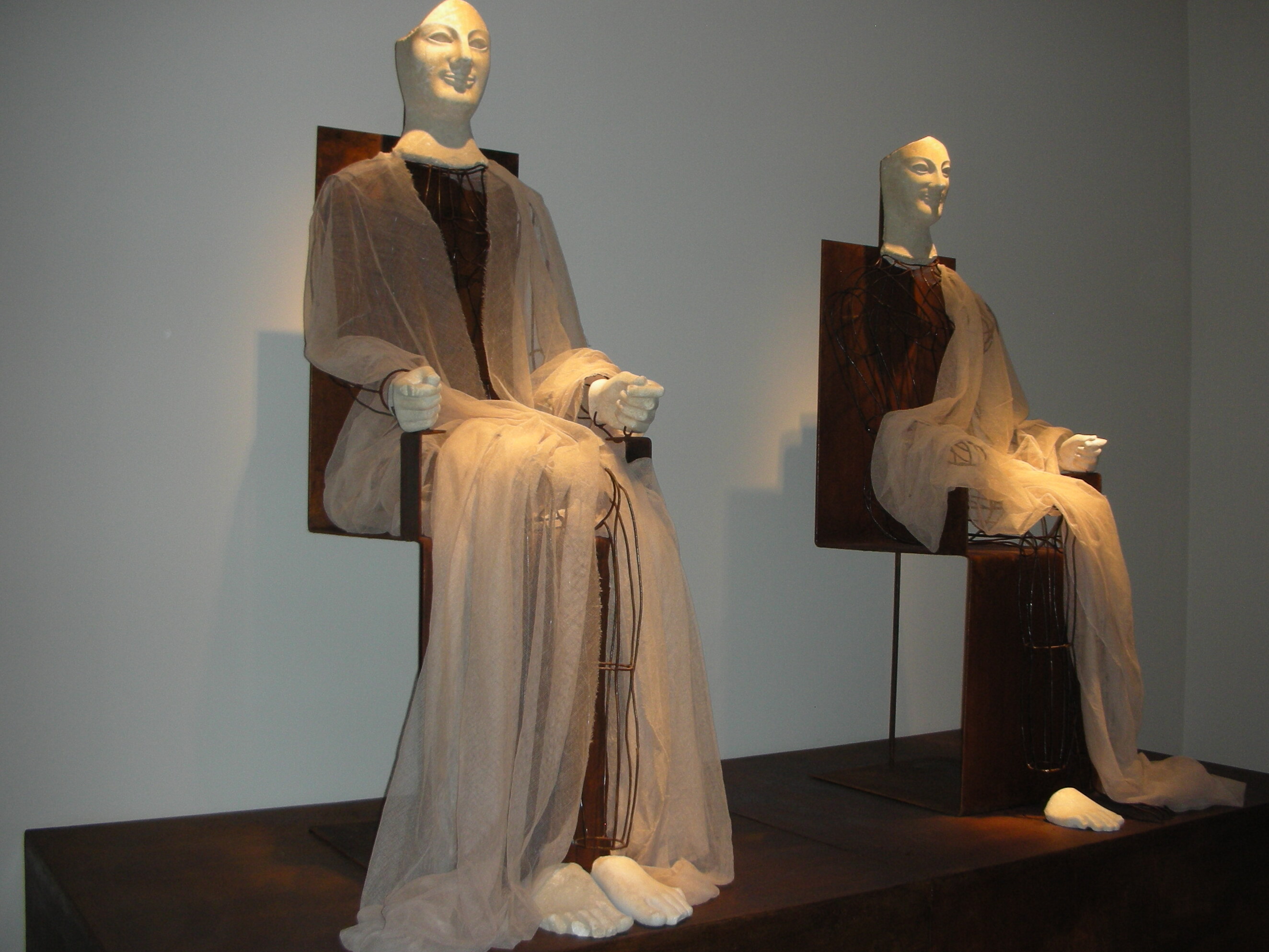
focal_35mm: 35
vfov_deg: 40.7
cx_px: 634
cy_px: 476
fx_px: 1283
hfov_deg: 52.6
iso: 86
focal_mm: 5.8
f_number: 3
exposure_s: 1/60.1
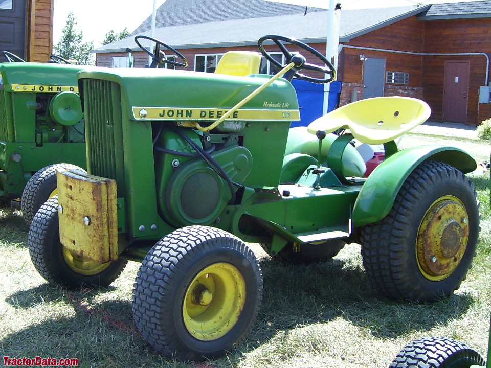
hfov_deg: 54.0
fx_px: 482
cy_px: 184
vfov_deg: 41.8
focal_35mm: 34
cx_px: 246
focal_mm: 5.6
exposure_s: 1/500
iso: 80
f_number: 2.7
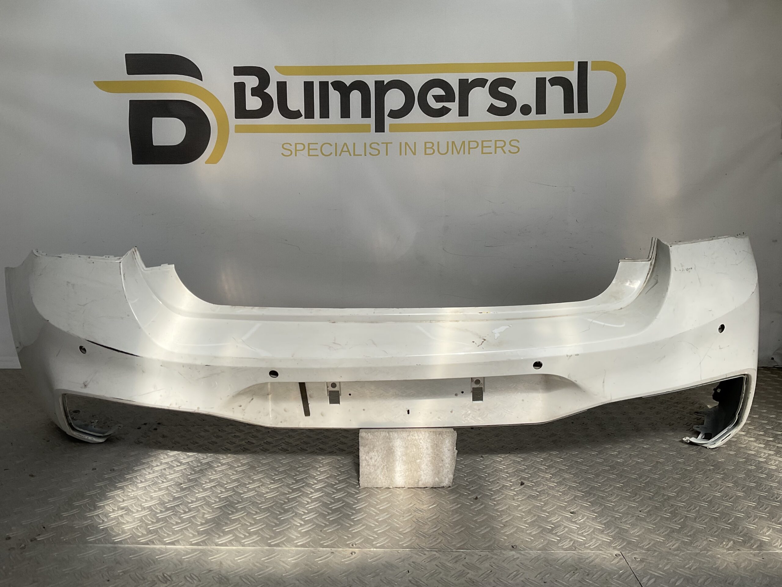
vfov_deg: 48.2
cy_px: 294
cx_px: 391
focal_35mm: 29
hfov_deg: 61.7
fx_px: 655
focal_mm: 3
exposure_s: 1/1055
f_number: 1.8
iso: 16
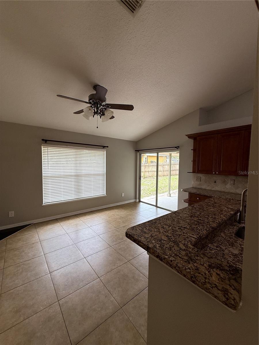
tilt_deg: -2.0
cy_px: 172
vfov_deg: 102.1
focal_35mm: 14
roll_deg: -1.6
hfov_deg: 85.7
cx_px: 130
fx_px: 140
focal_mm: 2.22
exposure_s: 1/120
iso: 100
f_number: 2.2
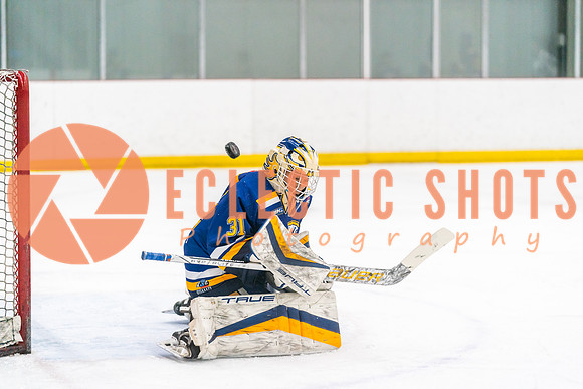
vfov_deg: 11.2
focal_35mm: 122
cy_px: 194
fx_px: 1976
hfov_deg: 16.8
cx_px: 292
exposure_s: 1/1250
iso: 3200
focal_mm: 122
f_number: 2.8
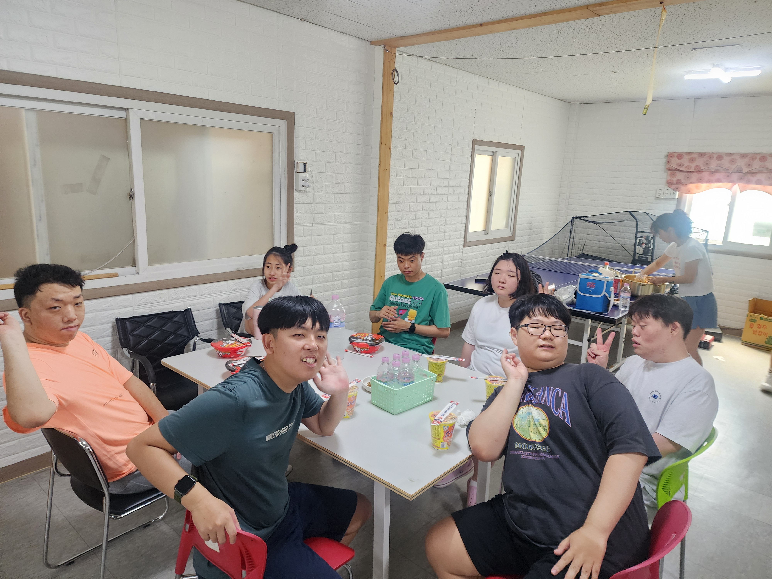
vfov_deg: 58.9
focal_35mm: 23
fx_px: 513
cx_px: 386
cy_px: 290
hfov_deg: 73.9
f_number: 1.8
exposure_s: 1/120
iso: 400
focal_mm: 6.4
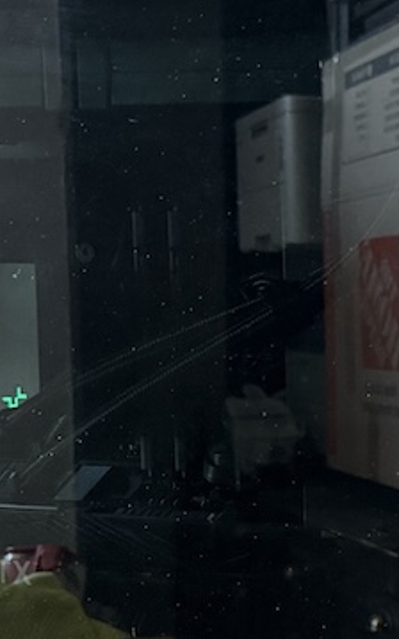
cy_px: 461
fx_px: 1481
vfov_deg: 24.2
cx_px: 568
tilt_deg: -6.3
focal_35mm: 85
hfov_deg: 14.5
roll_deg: -0.1
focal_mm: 6.76
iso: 800
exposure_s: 1/57
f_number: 1.78
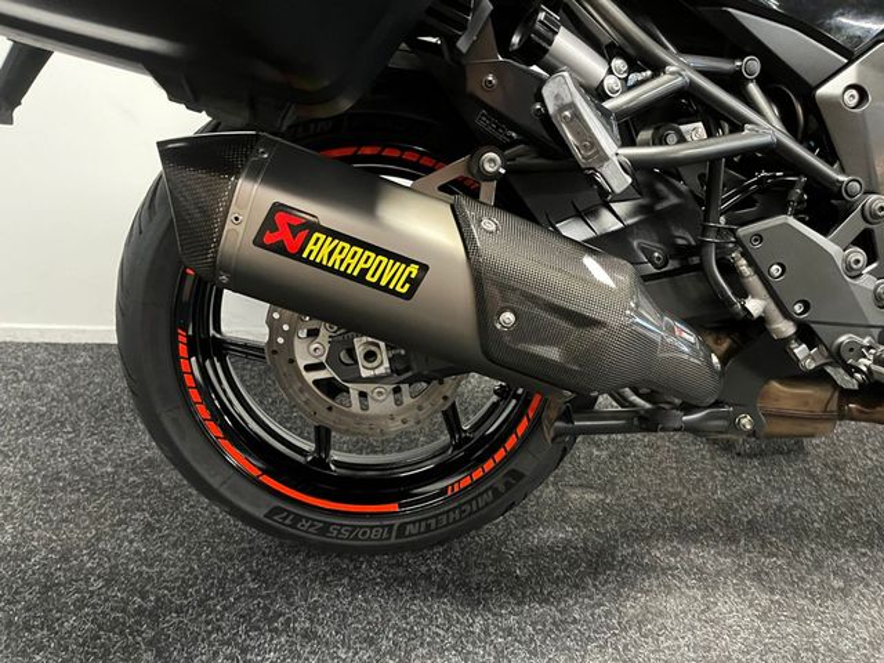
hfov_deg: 67.3
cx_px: 442
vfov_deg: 53.1
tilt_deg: -20.1
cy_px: 332
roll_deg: -2.8
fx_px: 664
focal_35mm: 26
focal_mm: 5.1
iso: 500
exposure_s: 1/25
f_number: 1.6
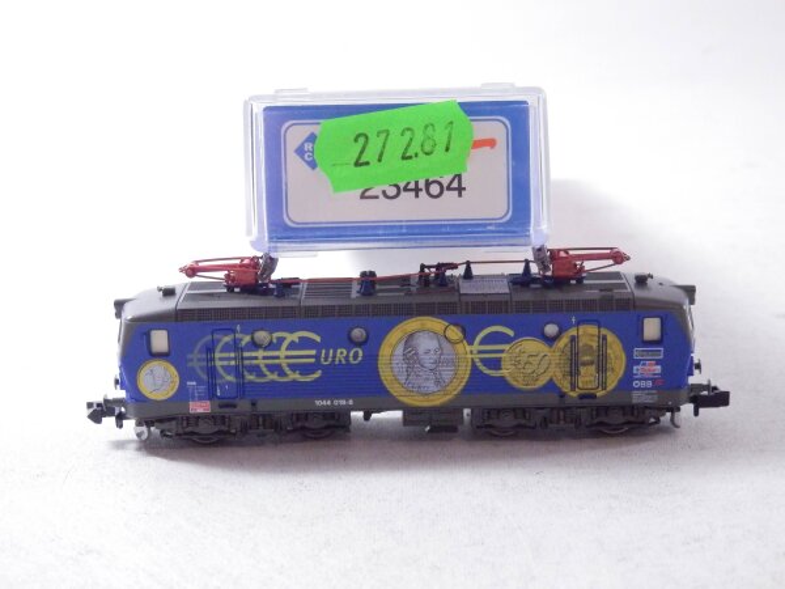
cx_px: 392
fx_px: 1497
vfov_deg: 22.3
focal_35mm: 66
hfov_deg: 29.4
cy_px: 294
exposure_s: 1/160
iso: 1250
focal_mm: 11.9
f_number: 4.4
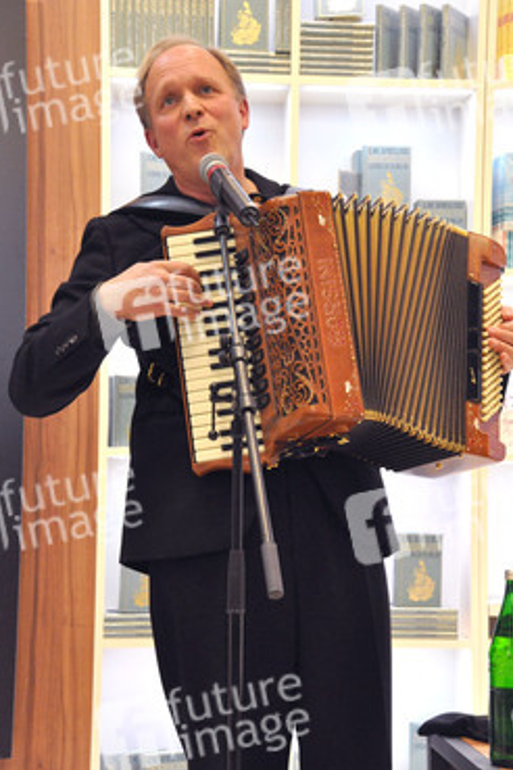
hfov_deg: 20.9
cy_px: 411
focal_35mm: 65
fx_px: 1389
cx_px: 263
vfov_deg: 30.9
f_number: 5
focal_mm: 40
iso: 2000
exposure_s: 1/100
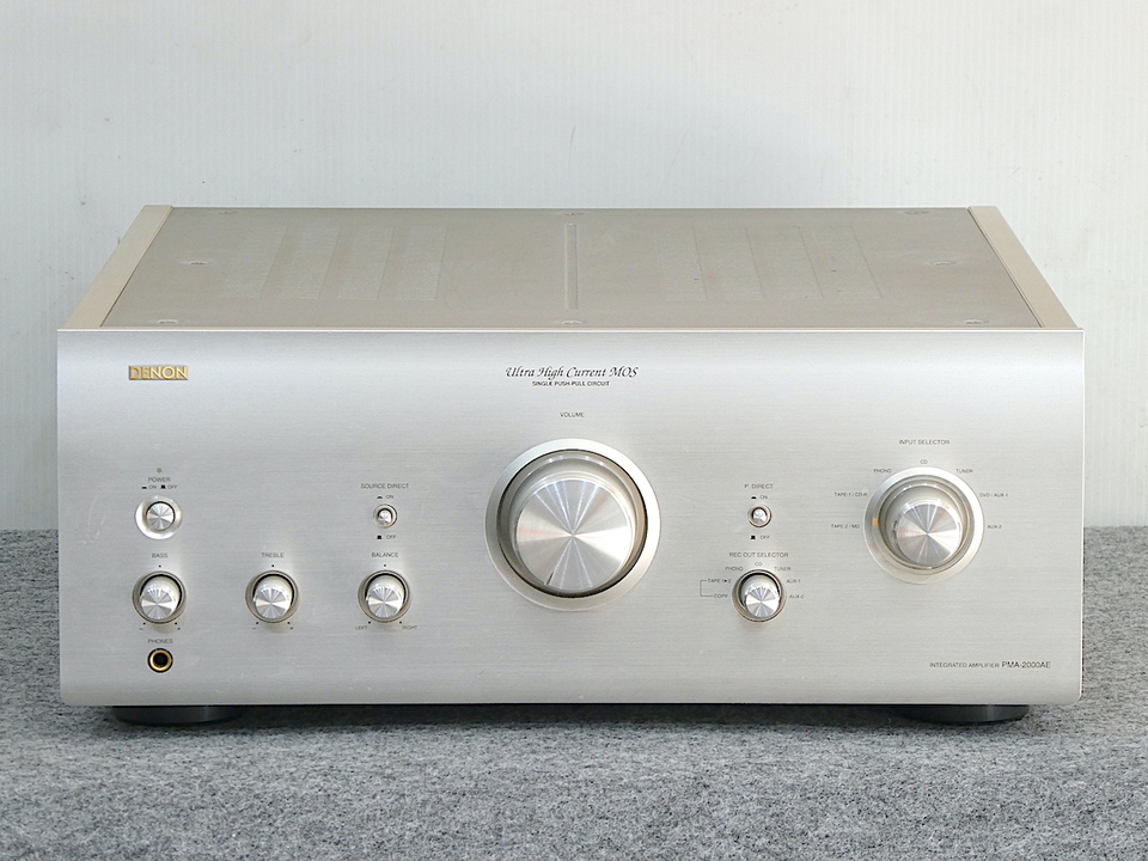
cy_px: 430
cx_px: 574
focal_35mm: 151
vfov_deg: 9.8
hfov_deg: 13.1
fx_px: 5008
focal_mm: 27.1
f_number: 5.4
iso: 200
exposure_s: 1/30
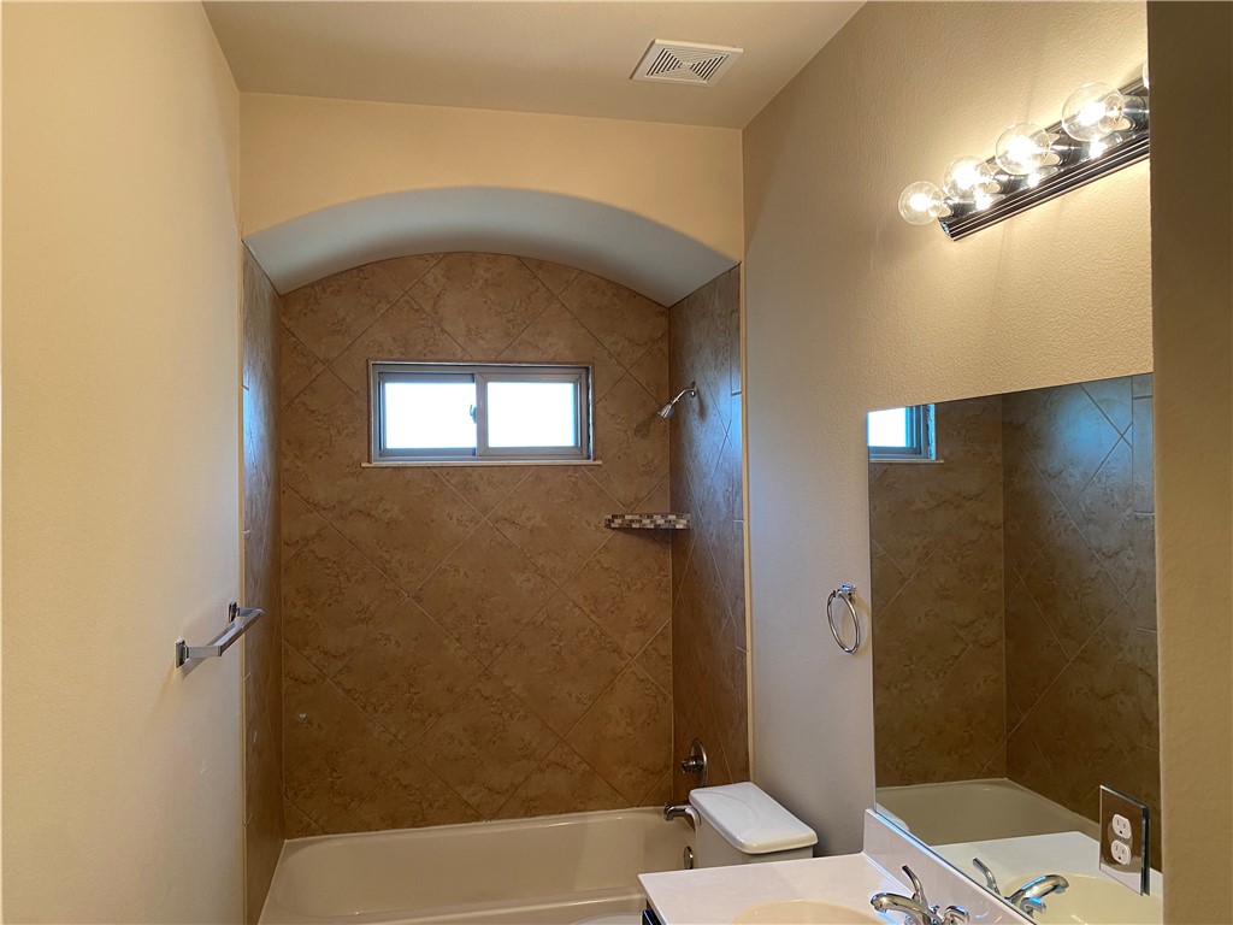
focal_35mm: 26
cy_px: 462
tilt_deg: +1.4
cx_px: 616
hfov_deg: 67.3
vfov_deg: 53.1
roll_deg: +0.5
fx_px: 926
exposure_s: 1/60
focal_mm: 4.25
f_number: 1.8
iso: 80
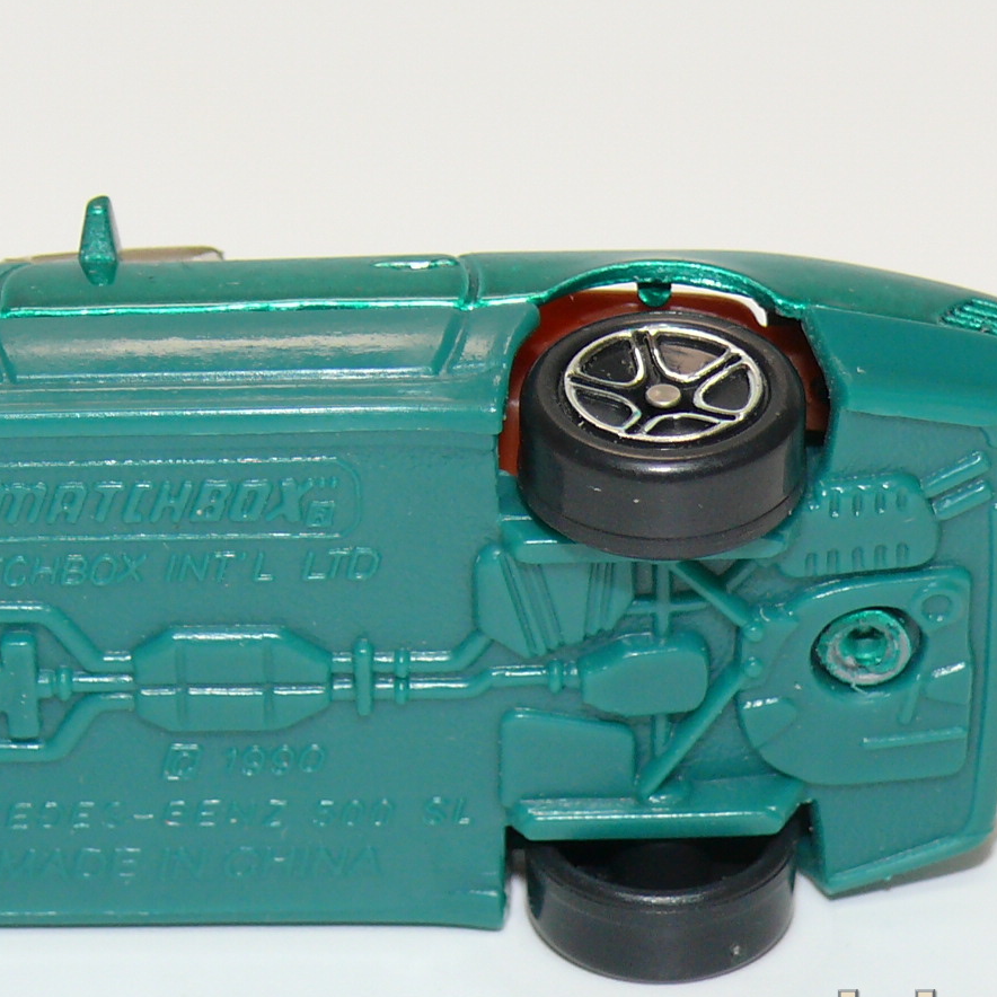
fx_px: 5735
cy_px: 485
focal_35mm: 176
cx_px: 226
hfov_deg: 9.9
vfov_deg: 9.9
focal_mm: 14
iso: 100
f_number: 4
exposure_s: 1/30
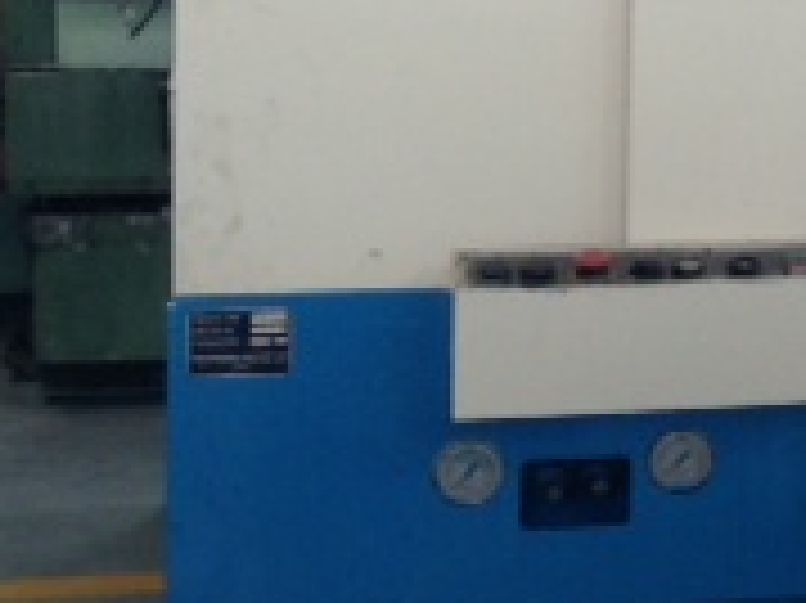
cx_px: 1319
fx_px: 2746
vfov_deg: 12.4
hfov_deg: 15.1
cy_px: 14
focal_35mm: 118
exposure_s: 1/40
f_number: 2.4
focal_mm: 3.3
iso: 32
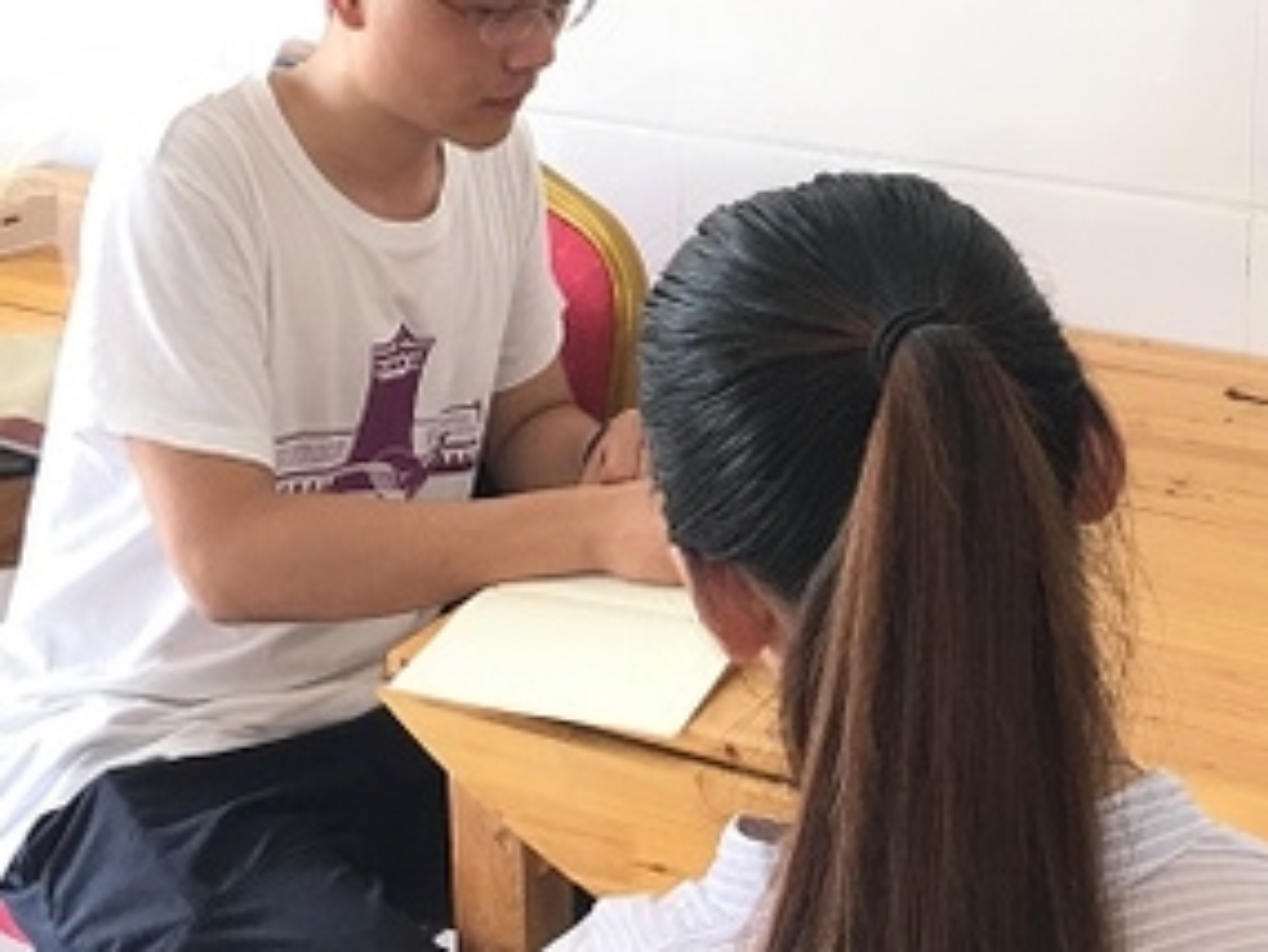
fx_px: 2382
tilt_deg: -12.4
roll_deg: +0.5
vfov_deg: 22.0
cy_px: 85
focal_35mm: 65
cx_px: 883
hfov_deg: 29.5
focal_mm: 4.15
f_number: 2.2
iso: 50
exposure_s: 1/33
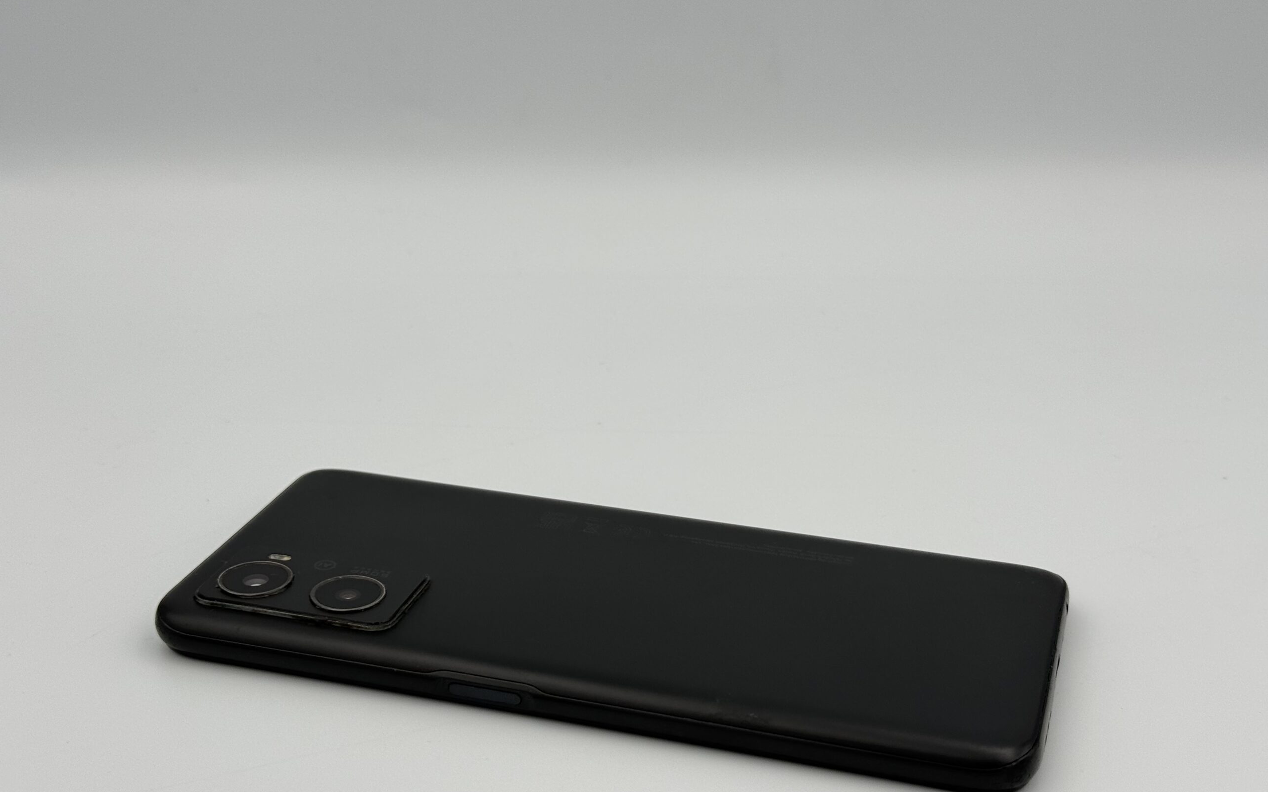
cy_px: 469
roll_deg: -0.6
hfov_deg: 39.6
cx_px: 634
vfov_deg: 25.3
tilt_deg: -24.1
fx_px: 1762
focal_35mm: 51
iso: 80
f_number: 1.78
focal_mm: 6.76
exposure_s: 1/719
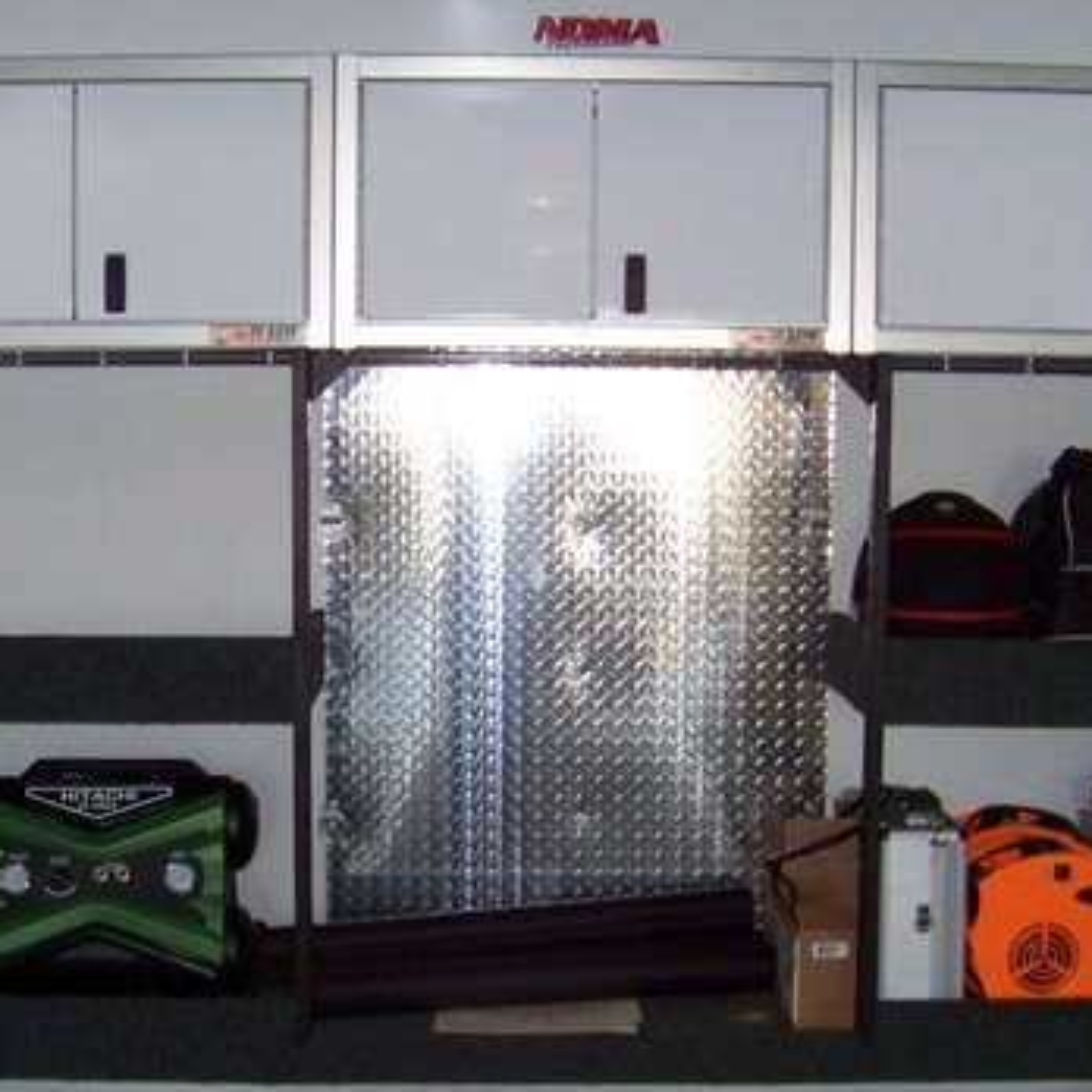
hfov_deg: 26.9
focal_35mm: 64
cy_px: 742
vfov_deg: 26.7
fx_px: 2284
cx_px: 521
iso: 200
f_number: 2.8
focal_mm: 5.85
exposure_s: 1/30
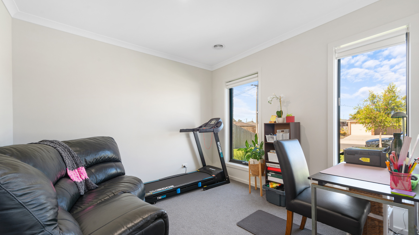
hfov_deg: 103.0
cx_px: 210
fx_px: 167
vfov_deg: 70.3
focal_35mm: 15
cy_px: 129
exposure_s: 1/1.25
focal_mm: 14
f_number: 8
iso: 125
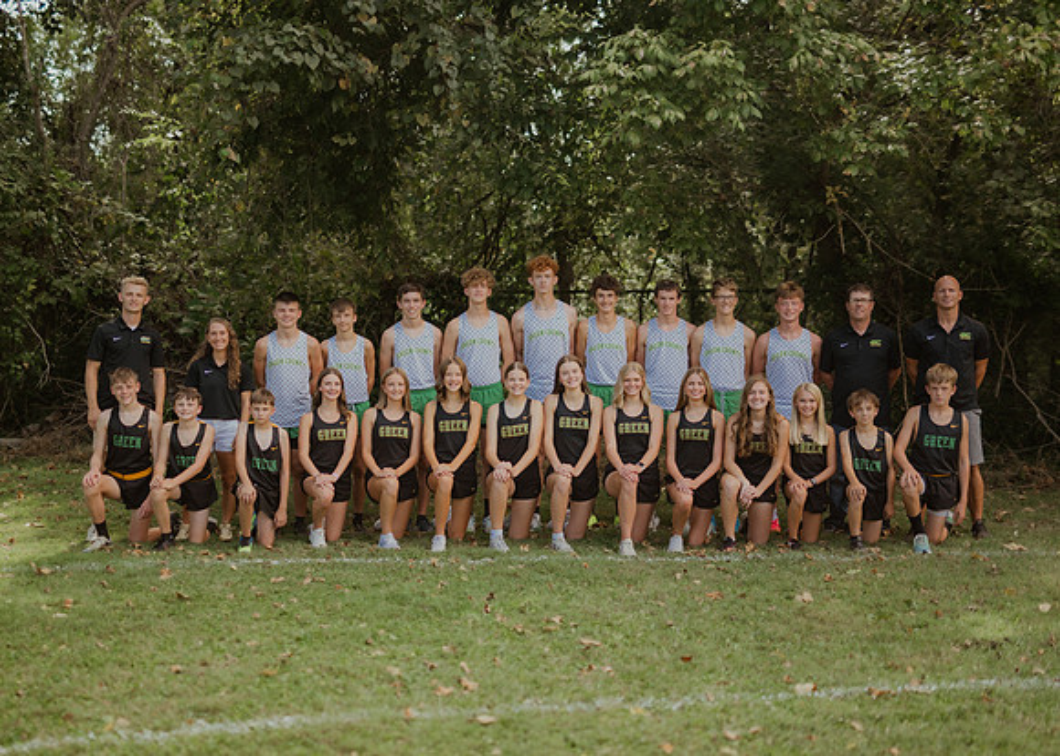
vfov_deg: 25.8
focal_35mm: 55
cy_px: 390
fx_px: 1653
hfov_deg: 35.6
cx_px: 512
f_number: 4
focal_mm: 50
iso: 250
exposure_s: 1/1600
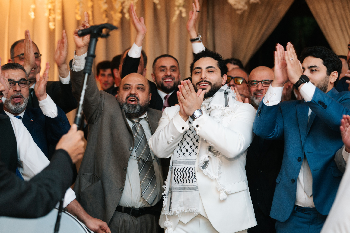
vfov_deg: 18.8
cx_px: 175
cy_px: 116
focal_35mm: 73
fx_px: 706
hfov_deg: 27.8
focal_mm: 72
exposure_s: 1/200
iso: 1000
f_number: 2.8
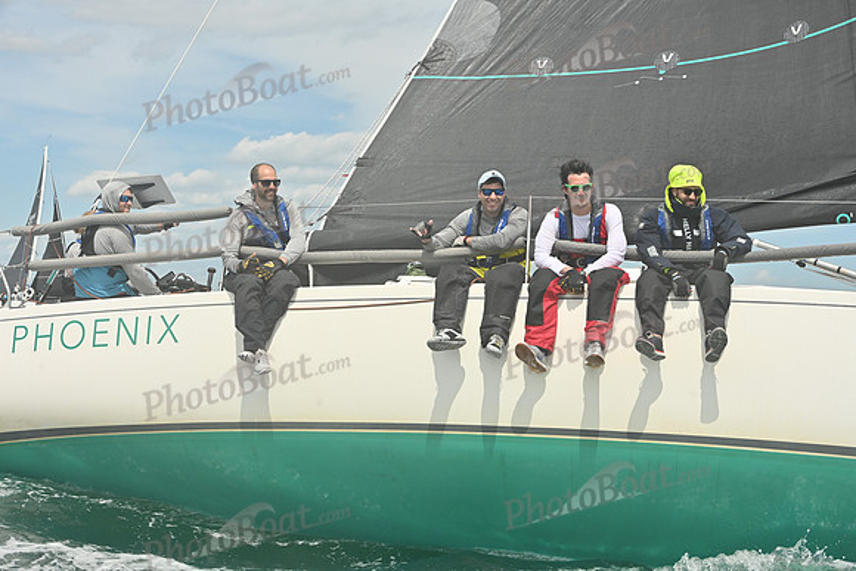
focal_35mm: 70
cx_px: 428
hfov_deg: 28.8
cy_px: 286
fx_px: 1665
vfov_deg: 19.5
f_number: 10
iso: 320
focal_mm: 70
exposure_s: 1/1250
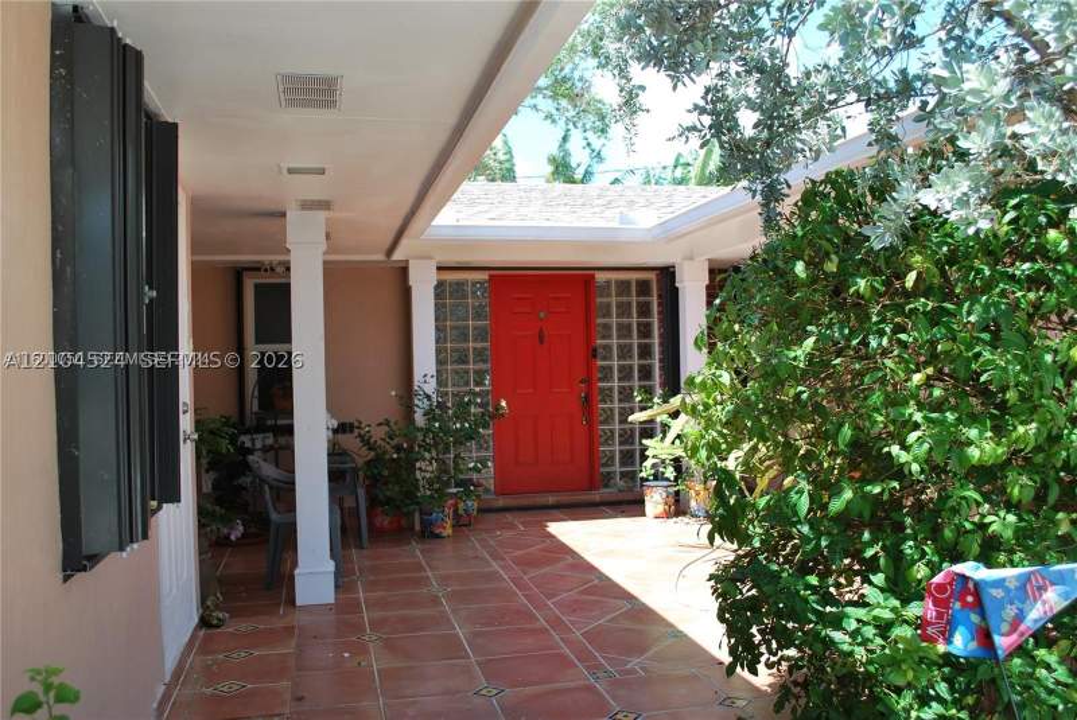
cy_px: 360
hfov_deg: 57.2
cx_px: 538
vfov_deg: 40.0
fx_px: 988
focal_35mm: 33
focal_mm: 22
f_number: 6.3
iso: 100
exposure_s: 1/160
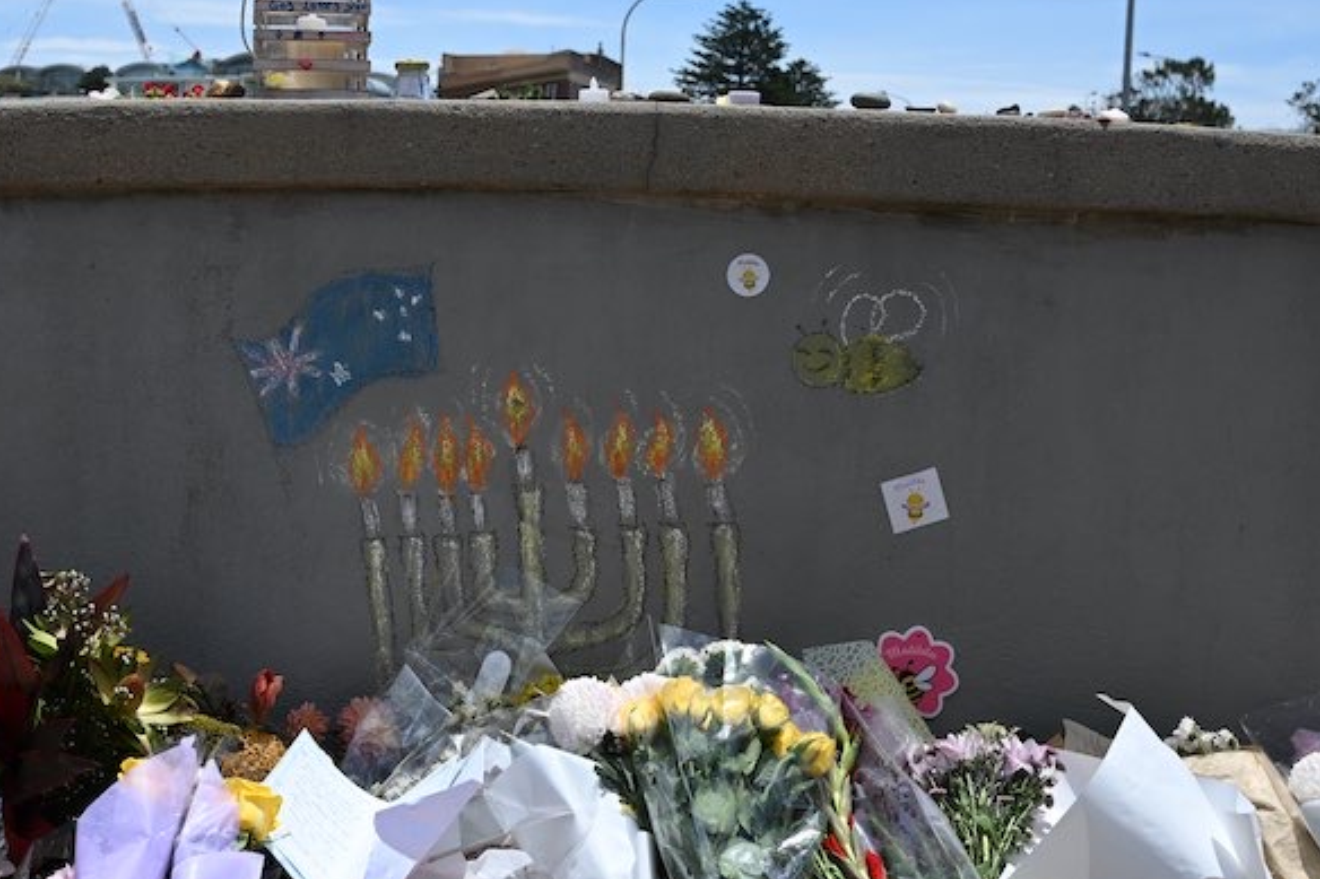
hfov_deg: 51.8
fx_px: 1356
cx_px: 588
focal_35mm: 37
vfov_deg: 35.7
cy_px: 542
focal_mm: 24
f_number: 5
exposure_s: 1/2000
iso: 200
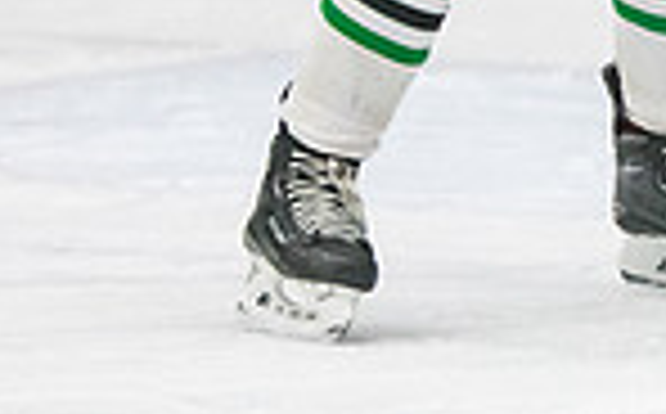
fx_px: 13157
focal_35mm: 726
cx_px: 1232
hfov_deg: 2.9
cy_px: -451
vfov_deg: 1.8
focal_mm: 116
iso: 4000
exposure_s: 1/800
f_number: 2.8
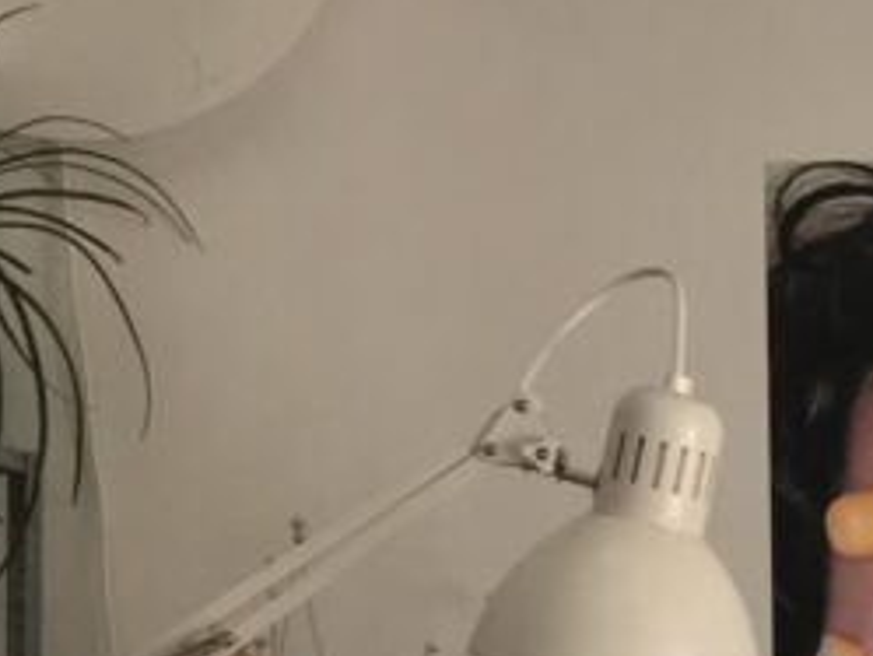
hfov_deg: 15.7
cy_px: 933
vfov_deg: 12.4
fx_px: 2902
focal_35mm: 115
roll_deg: -0.9
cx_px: 1322
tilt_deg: +0.6
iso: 32
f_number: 1.8
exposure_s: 1/50
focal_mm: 3.99
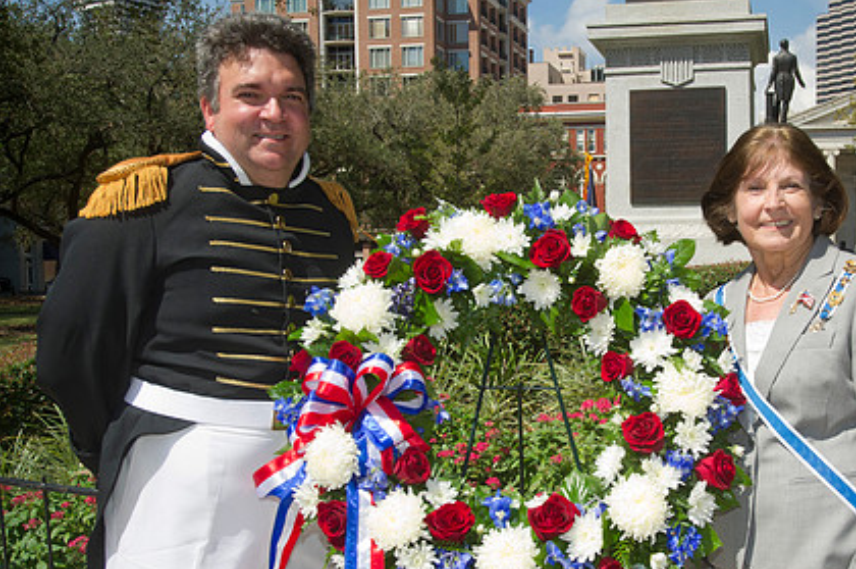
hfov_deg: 41.3
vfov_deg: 28.5
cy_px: 353
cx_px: 585
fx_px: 1116
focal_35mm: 47
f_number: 10
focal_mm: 34
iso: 200
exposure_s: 1/250
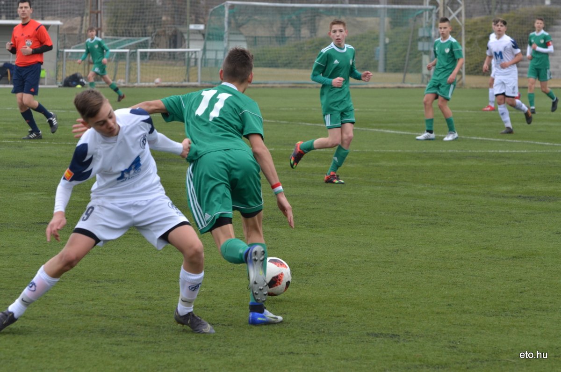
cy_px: 186
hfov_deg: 11.3
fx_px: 2846
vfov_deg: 7.5
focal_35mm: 183
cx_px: 280
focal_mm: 122
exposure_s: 1/500
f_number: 6.3
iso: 400
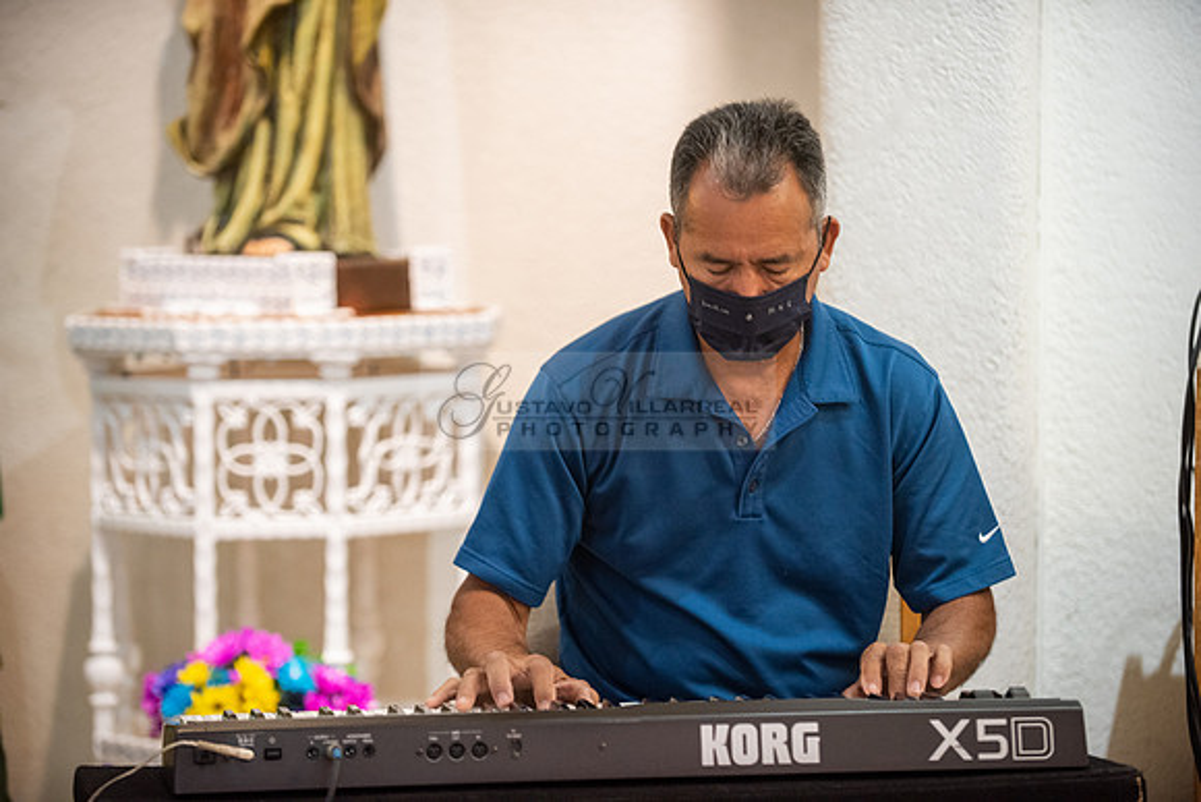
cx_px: 600
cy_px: 401
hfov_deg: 16.4
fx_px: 4171
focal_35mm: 125
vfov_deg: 11.0
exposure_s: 1/160
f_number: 2.8
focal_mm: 125
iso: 2000
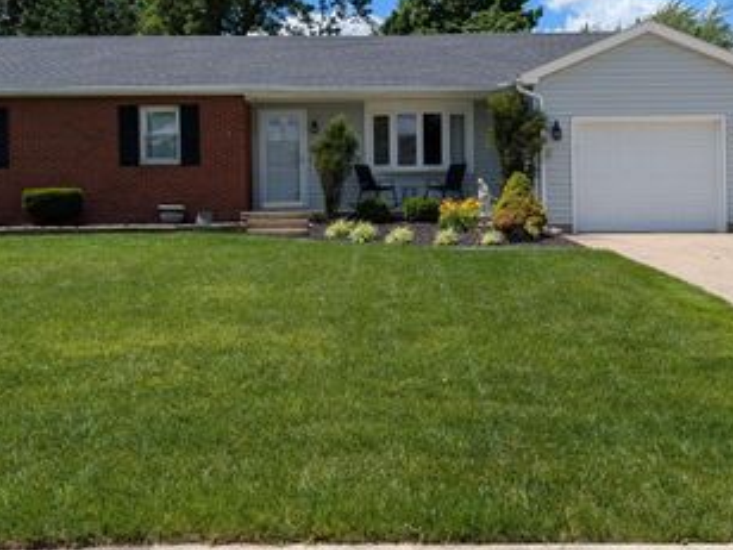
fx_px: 826
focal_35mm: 39
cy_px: 198
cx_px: 388
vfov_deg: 36.6
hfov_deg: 47.8
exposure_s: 1/1435
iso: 21
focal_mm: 6.9
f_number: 1.68
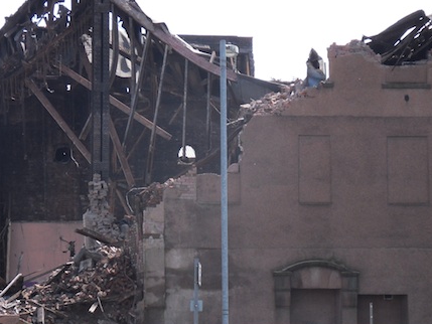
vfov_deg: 7.9
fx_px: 2334
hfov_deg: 10.6
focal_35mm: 187
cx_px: 232
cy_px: 184
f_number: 5.6
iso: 80
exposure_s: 1/180
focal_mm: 19.2
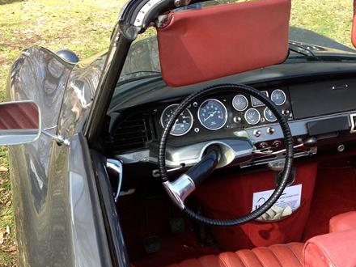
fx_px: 545
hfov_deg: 35.8
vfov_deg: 27.5
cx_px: 237
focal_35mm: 53
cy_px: 150
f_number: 2.4
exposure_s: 1/260
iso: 50
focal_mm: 4.28
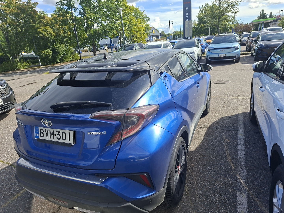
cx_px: 142
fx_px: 189
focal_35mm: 23
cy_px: 106
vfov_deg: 58.9
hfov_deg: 73.9
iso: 50
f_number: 1.8
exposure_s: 1/1605
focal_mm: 5.54
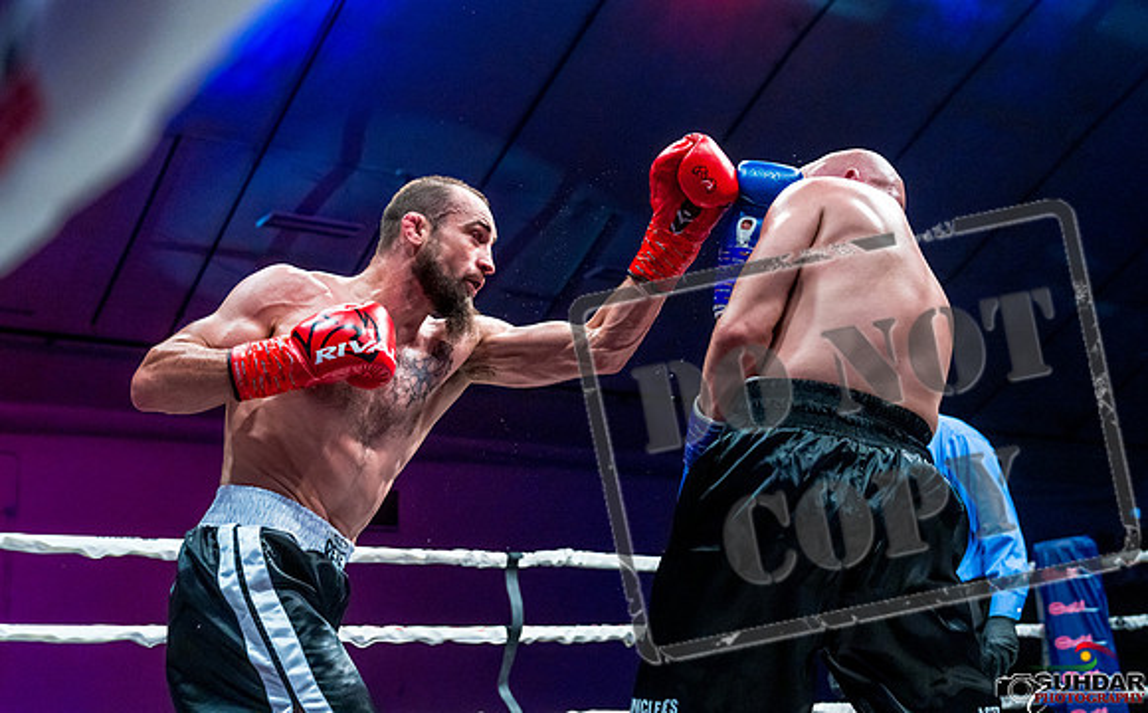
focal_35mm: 50
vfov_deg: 25.5
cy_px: 311
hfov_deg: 40.1
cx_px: 602
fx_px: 1572
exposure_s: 1/1000
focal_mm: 45
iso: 4000
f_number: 4
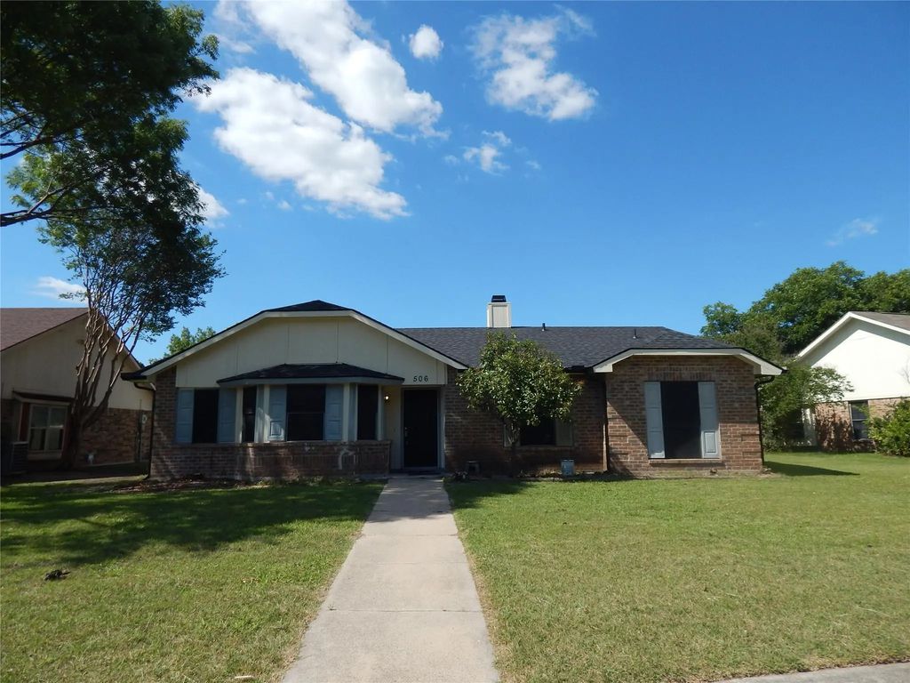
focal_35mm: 22
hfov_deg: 76.4
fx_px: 578
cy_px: 342
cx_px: 455
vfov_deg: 61.1
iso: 125
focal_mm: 4
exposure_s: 1/640
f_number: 6
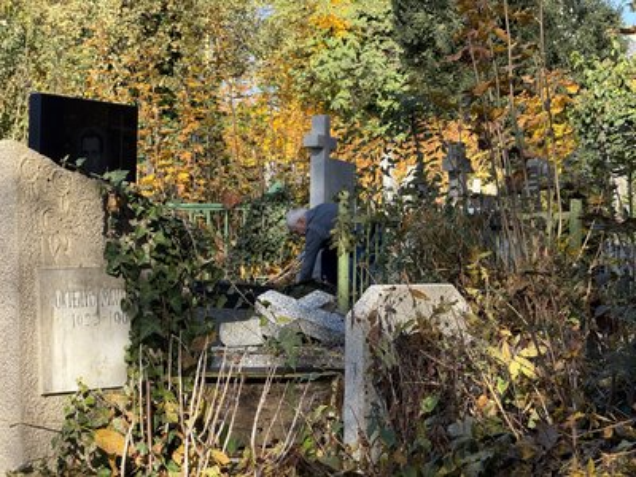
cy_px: 238
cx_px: 318
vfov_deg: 12.3
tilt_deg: +4.2
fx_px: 2205
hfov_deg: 16.4
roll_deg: -0.7
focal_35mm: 120
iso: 50
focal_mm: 15.66
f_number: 2.8
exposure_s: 1/322
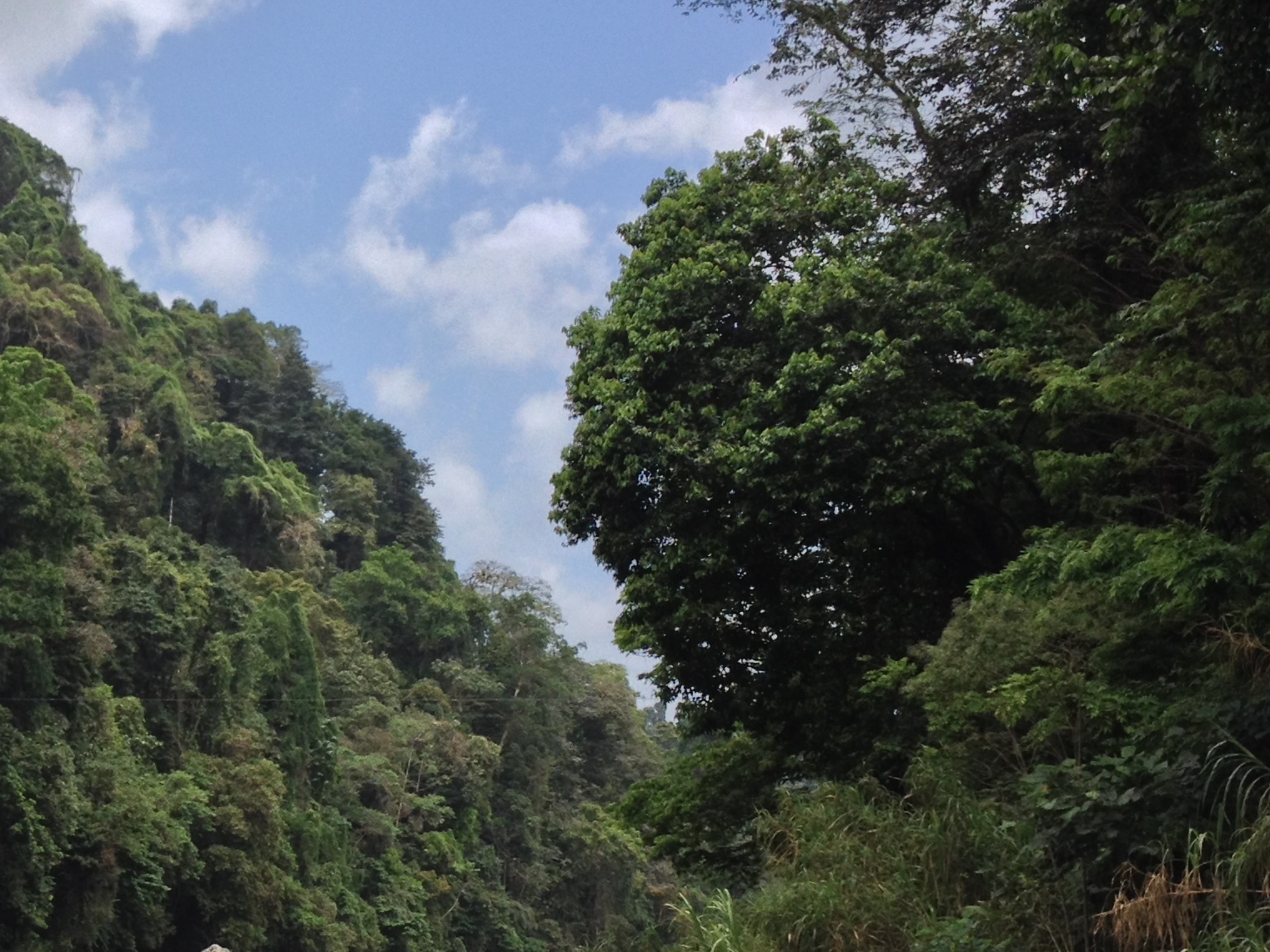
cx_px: 144
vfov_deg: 19.6
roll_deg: -1.0
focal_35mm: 75
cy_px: 468
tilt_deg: +6.8
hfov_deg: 25.3
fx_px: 2751
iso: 50
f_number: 2.4
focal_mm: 4.28
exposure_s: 1/1416
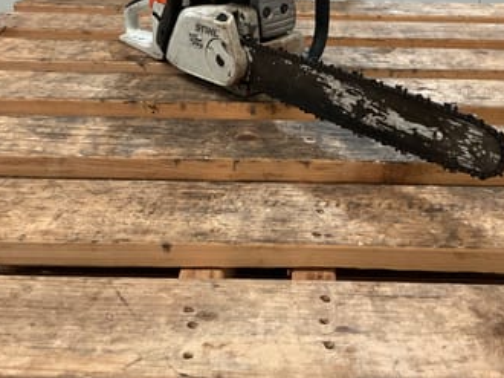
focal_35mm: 44
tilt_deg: -23.1
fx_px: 640
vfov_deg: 32.2
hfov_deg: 42.9
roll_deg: -2.5
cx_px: 290
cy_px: 94
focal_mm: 3
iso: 250
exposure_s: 1/60
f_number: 1.8
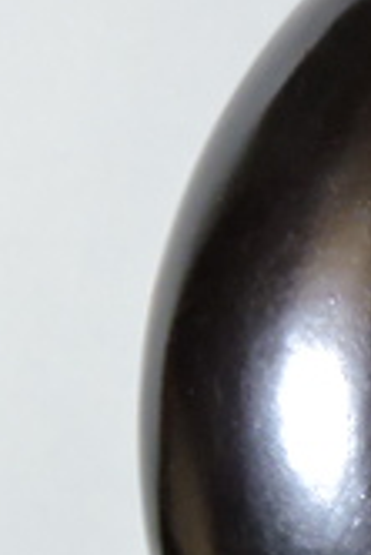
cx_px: 822
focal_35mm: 180
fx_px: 2777
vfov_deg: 11.4
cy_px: 468
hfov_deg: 7.3
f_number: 6.3
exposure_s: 1/3
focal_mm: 8.1
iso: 800
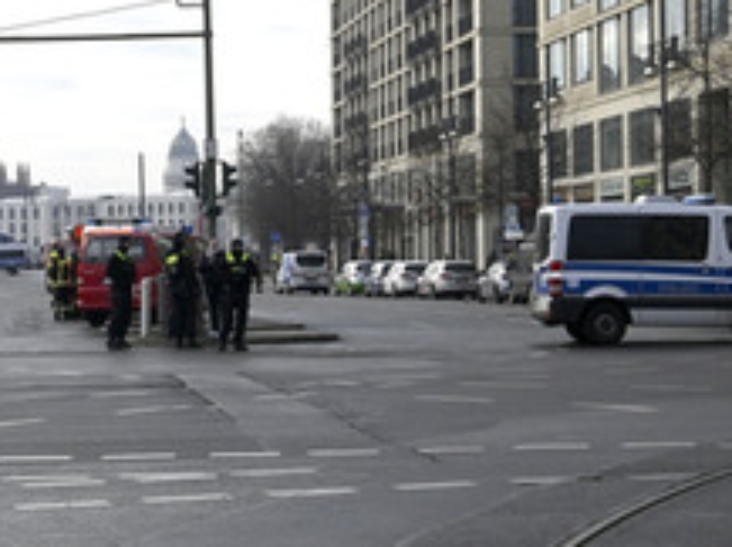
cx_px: 204
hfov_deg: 20.4
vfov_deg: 15.2
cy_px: 51
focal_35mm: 96
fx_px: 2027
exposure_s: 1/640
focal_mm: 48
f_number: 18
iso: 2000
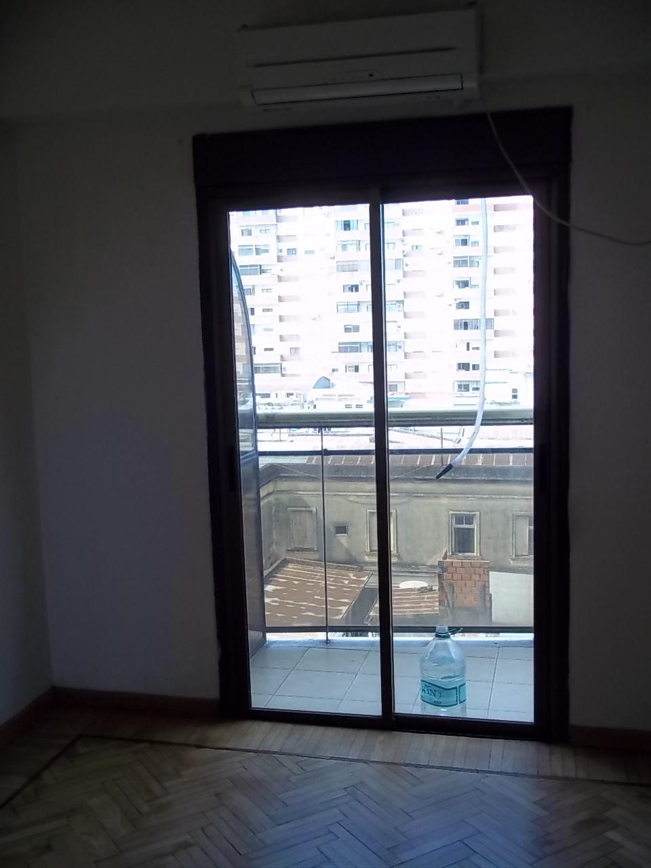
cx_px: 326
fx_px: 903
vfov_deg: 51.4
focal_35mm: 36
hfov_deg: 39.7
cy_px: 434
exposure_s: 1/100
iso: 80
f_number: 3.1
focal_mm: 6.5
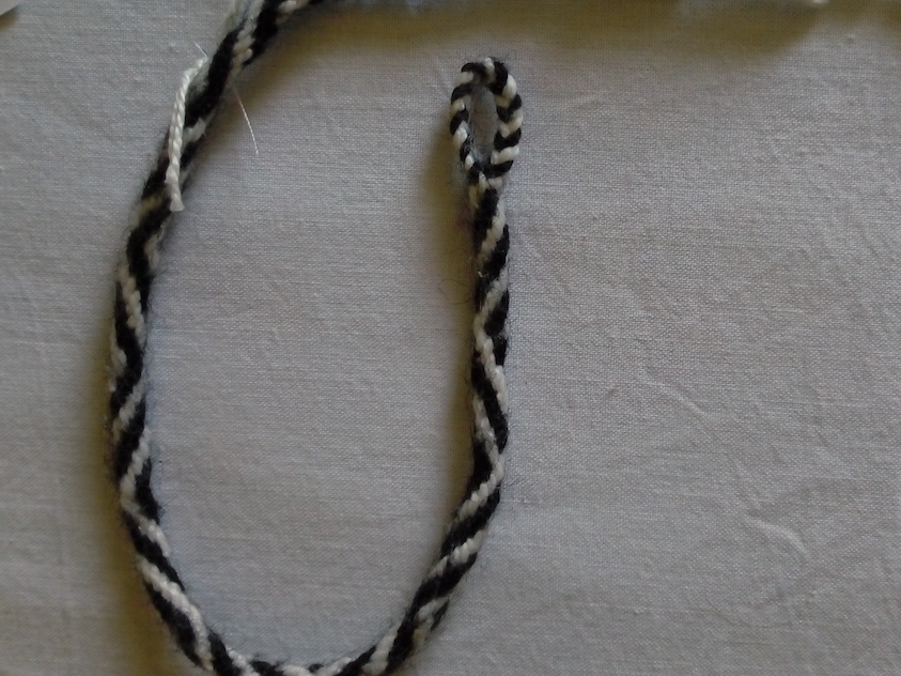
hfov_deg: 45.8
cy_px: 227
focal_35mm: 41
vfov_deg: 34.8
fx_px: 1067
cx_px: 469
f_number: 2
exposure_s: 1/100
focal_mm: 3.5
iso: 253
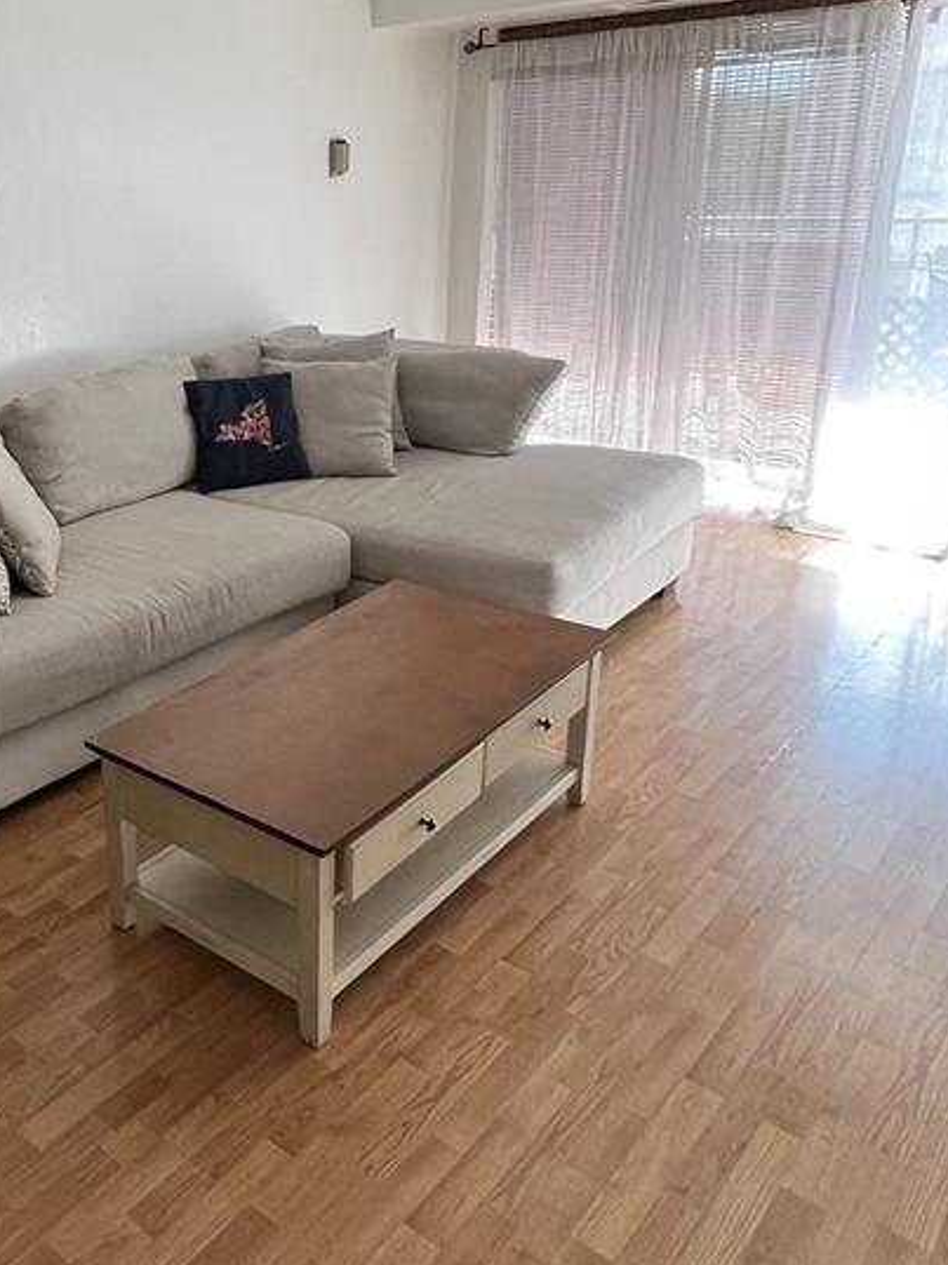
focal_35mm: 29
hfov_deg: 43.3
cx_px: 66
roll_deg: +2.8
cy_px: 541
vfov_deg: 61.4
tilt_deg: -18.2
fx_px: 1060
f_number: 1.8
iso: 100
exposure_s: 1/99
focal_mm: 1.57
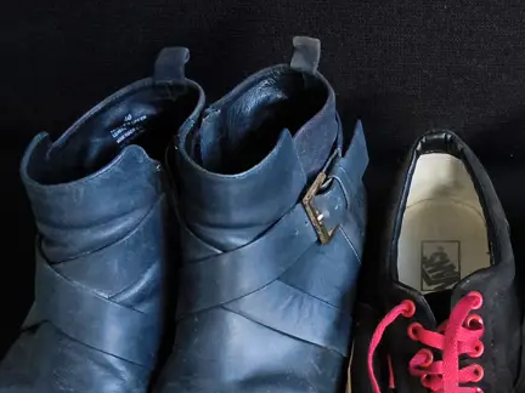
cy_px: 368
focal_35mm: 64
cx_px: 504
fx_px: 971
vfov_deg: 22.3
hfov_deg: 28.7
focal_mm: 2.87
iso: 200
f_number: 2
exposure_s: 1/100
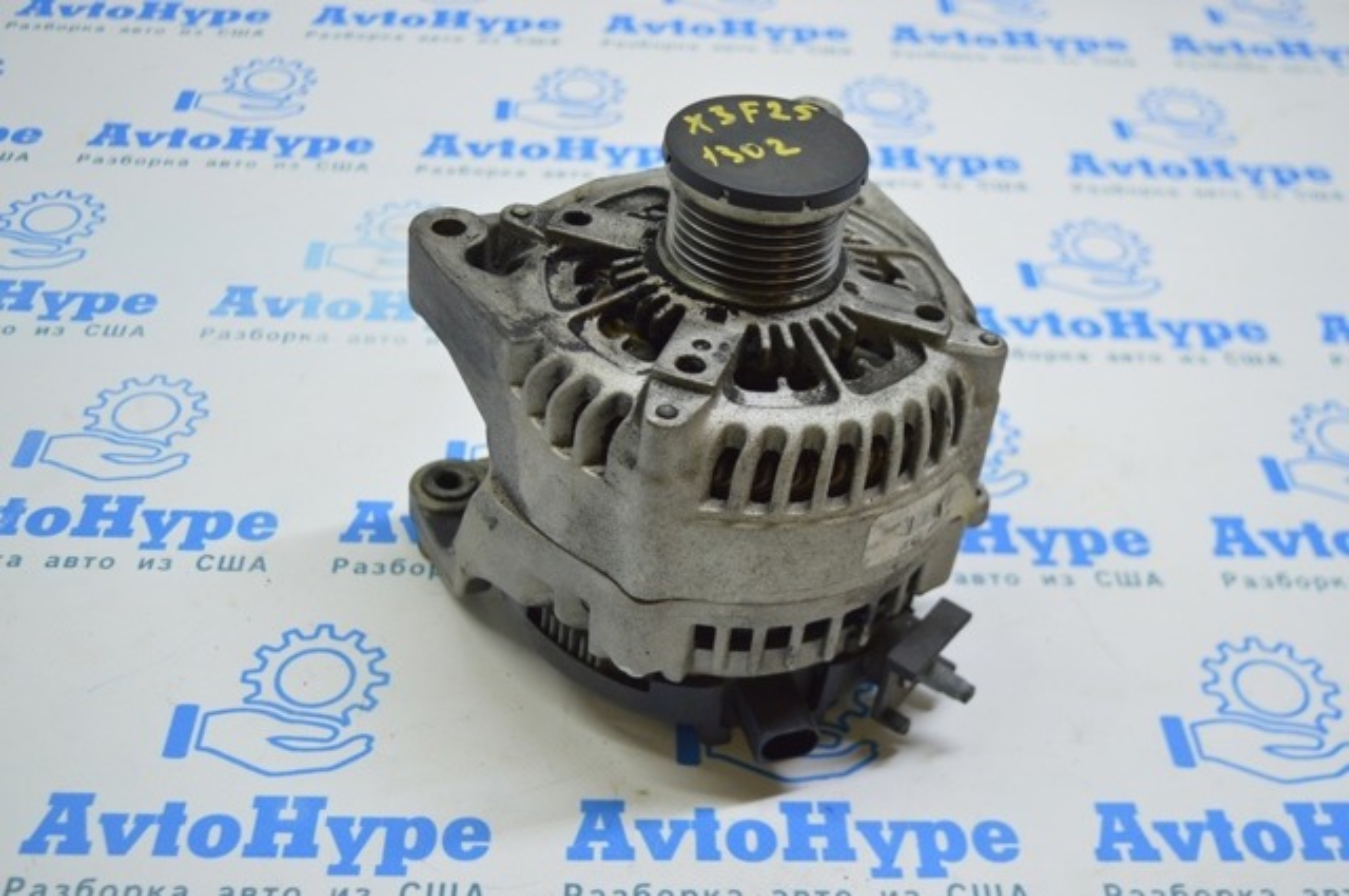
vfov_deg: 31.8
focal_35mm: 42
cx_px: 674
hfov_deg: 46.5
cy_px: 448
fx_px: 1572
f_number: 4.2
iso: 400
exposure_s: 1/50
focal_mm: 28
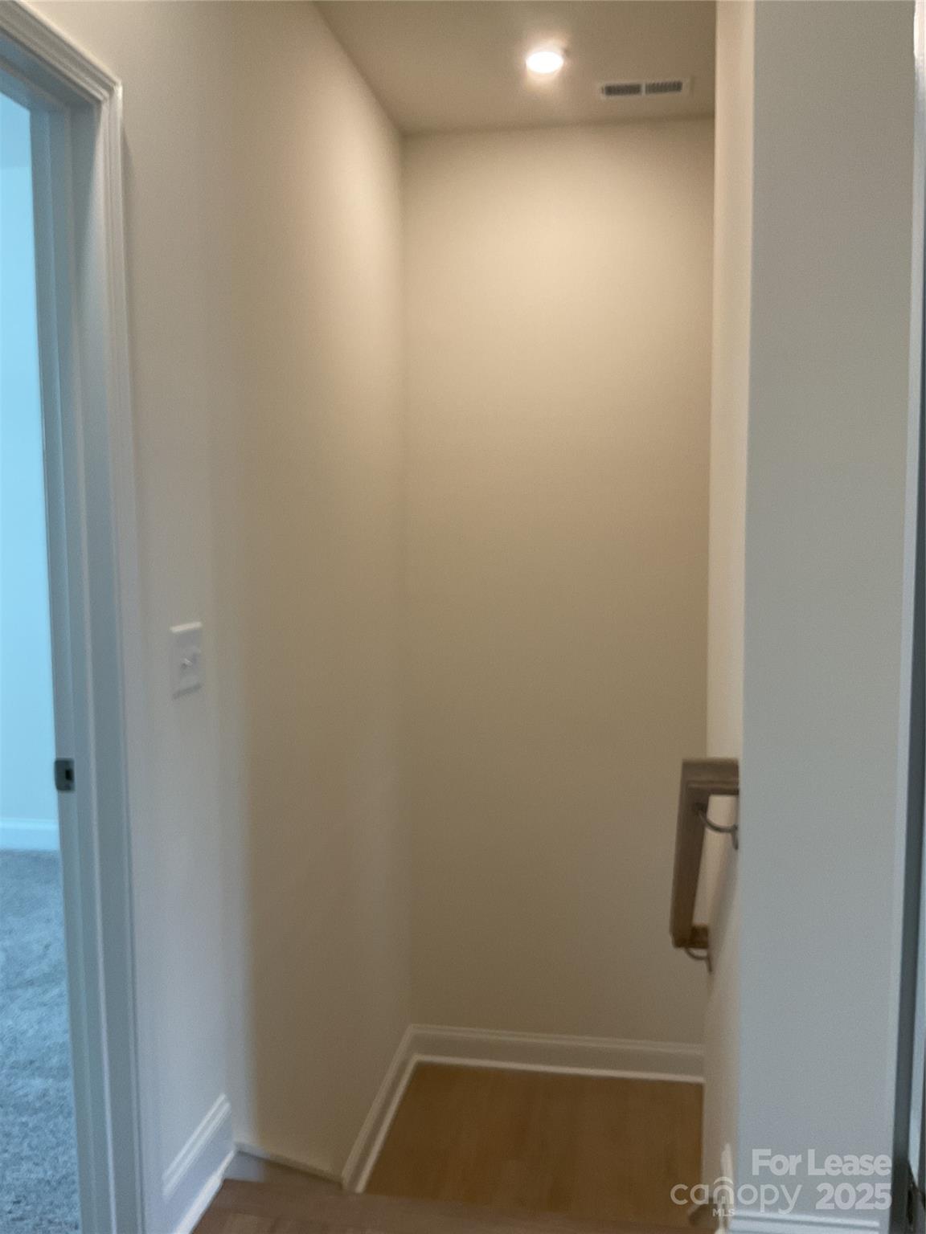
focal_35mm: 29
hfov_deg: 48.2
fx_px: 1034
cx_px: 463
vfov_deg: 61.7
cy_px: 617
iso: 64
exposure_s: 1/60
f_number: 1.8
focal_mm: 3
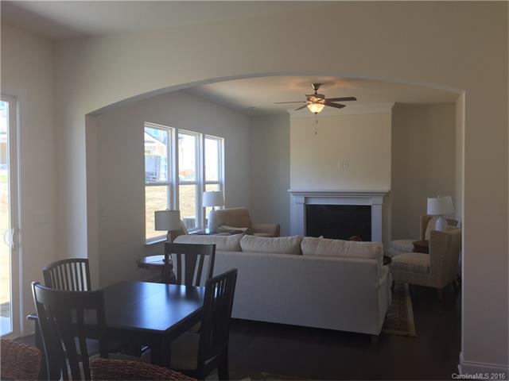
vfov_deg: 48.2
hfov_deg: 61.7
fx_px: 426
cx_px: 254
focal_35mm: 29
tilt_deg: -0.7
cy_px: 190
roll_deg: -0.4
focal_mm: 4.15
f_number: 2.2
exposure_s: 1/40
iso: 32
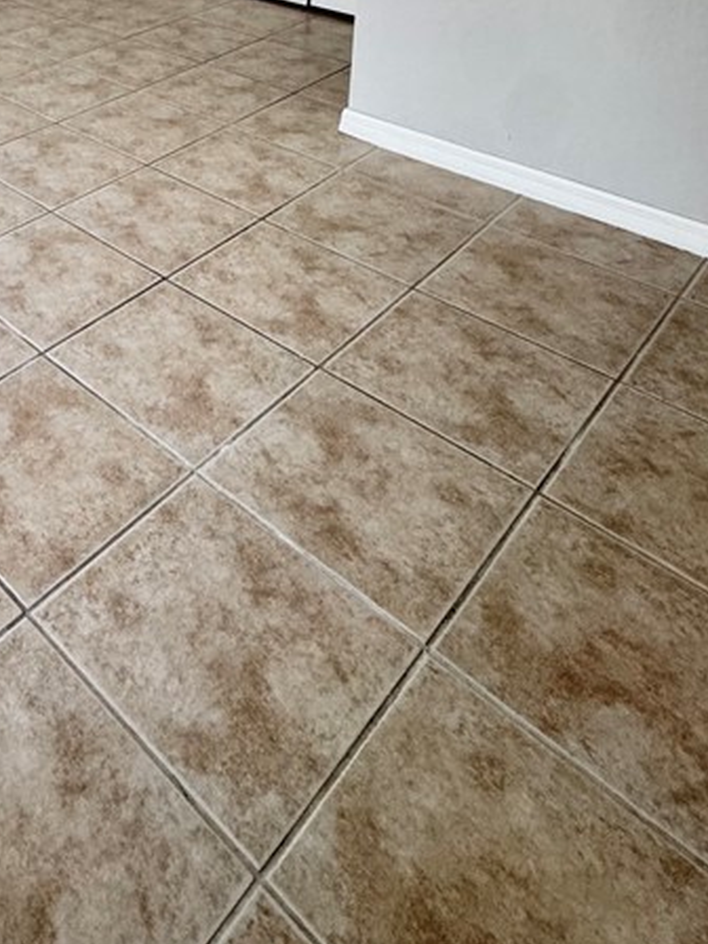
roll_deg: +2.3
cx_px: -34
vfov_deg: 44.6
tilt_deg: -11.5
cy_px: -74
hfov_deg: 38.2
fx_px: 873
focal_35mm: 32
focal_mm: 2.22
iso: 250
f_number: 2.2
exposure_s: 1/60
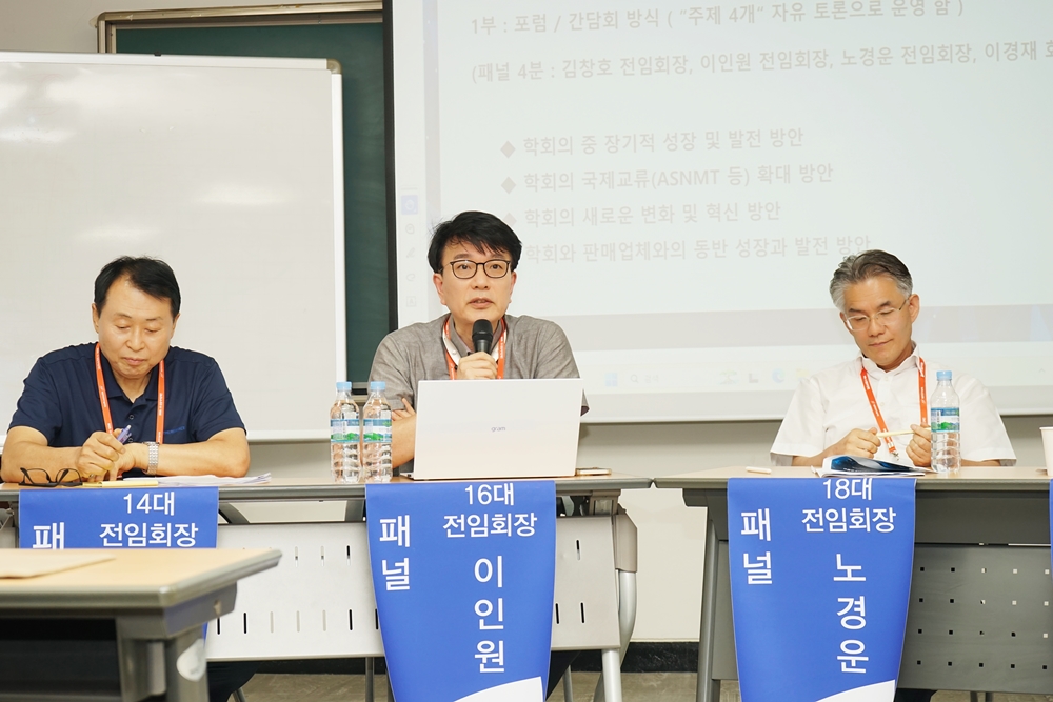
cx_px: 526
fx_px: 1960
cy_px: 351
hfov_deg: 30.1
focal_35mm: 67
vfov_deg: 20.3
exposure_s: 1/100
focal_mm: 67
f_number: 6.3
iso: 400
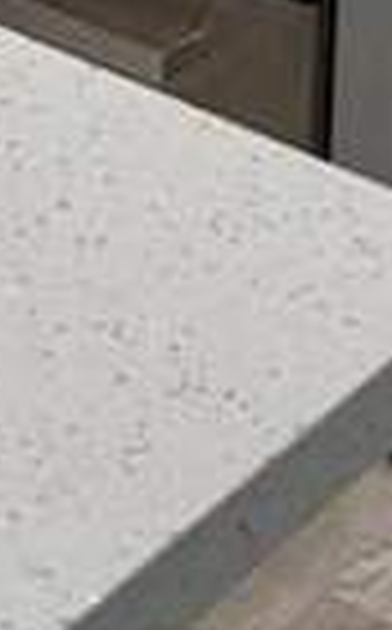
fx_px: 3330
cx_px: -36
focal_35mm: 194
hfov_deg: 6.7
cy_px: -1246
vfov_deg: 8.9
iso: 200
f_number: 1.78
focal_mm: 6.76
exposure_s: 1/120
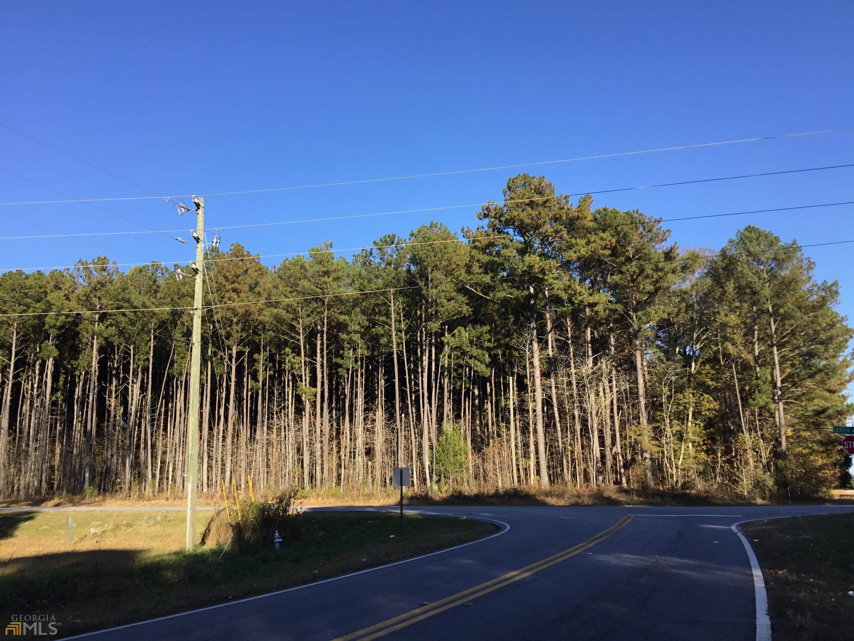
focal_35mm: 31
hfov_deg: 58.4
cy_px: 320
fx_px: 765
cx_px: 427
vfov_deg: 45.4
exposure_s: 1/566
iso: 25
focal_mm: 3.3
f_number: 2.4
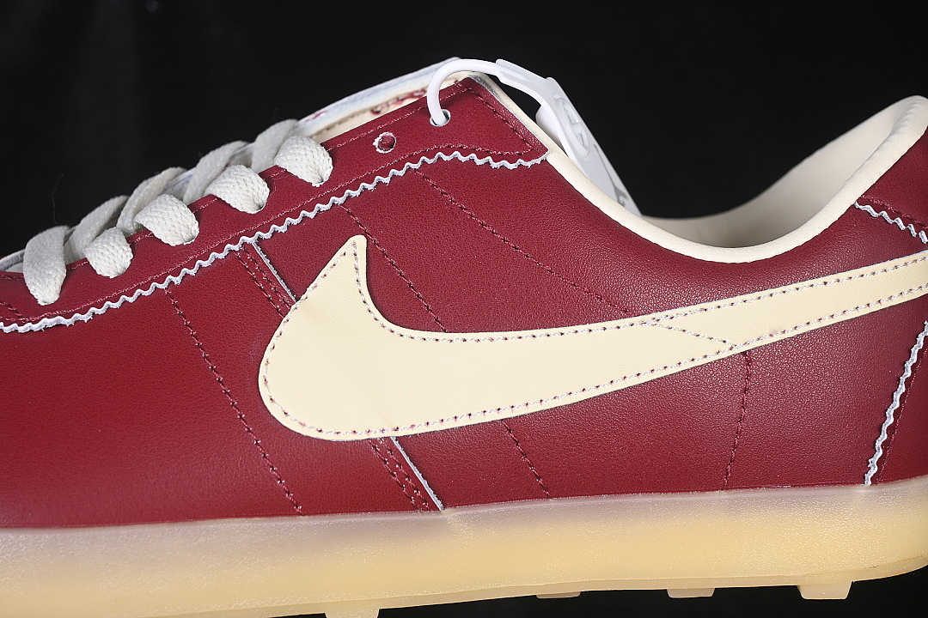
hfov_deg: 27.0
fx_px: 1933
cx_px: 464
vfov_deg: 18.2
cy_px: 309
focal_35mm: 75
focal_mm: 50
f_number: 7.1
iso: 160
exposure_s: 1/80
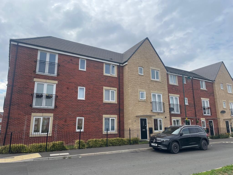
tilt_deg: +12.6
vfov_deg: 53.1
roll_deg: +0.7
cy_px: 88
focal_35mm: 26
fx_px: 175
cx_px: 116
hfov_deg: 67.3
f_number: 1.6
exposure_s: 1/3509
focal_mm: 4.2
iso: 32
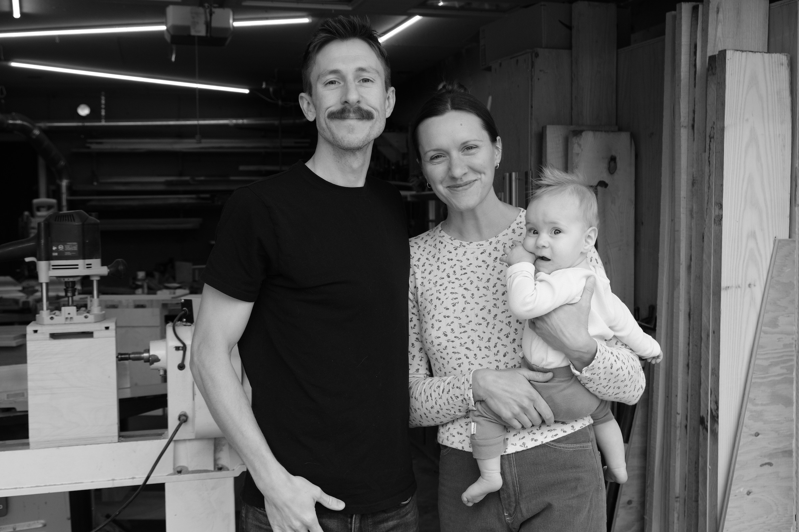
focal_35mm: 40
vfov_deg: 33.4
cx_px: 400
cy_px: 266
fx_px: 888
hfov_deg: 48.5
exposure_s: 1/160
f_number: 5
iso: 250
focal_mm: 26.5
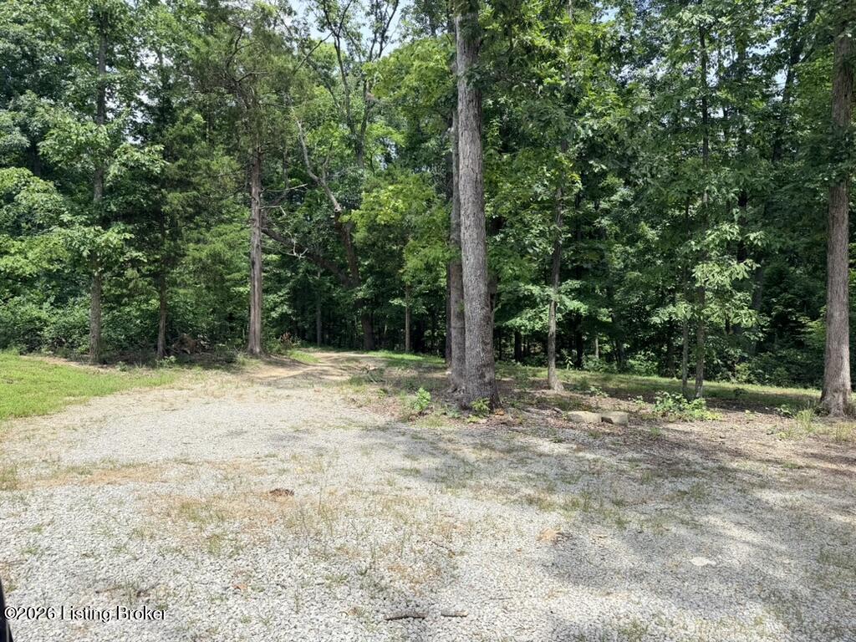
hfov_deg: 71.6
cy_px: 321
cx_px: 428
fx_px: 593
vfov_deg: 56.8
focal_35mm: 24
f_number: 1.78
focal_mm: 6.76
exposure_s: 1/1949
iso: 80
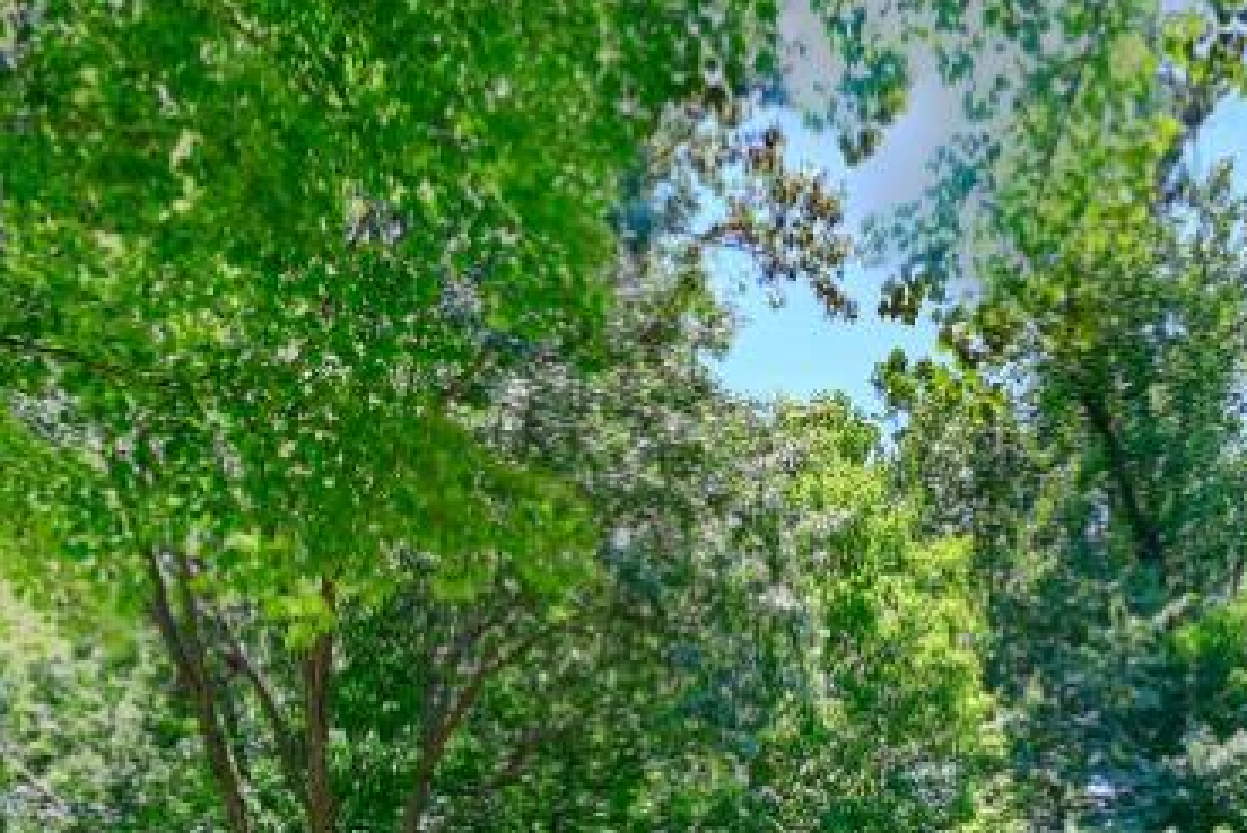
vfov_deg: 18.5
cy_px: 1514
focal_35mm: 57
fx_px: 1976
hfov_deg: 34.6
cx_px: 857
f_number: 10
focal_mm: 14
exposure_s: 1/5
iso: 100
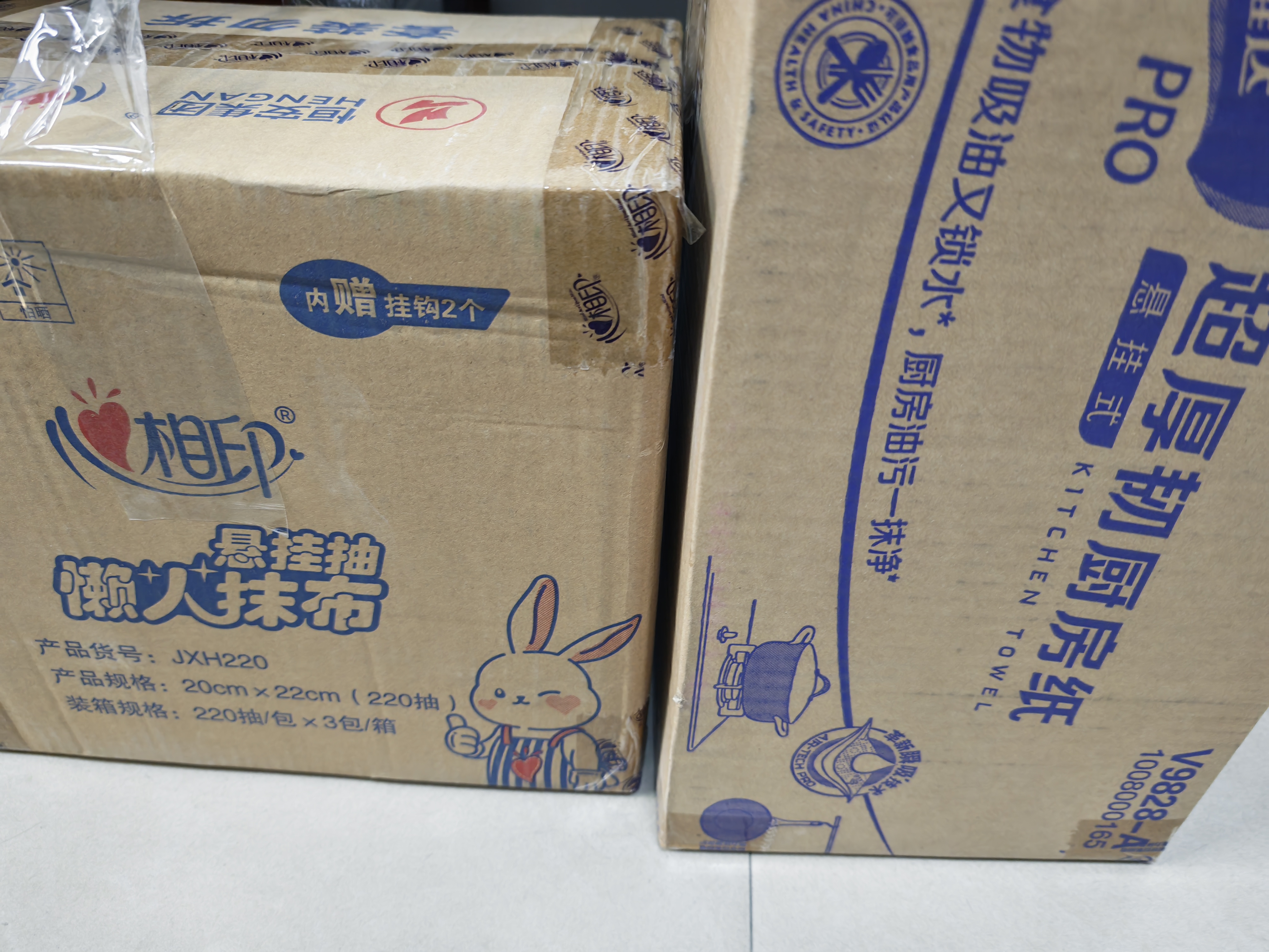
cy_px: 476
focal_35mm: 23
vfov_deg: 58.9
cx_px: 634
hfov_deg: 73.9
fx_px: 843
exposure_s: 1/33
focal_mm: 6.55
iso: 400
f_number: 1.6
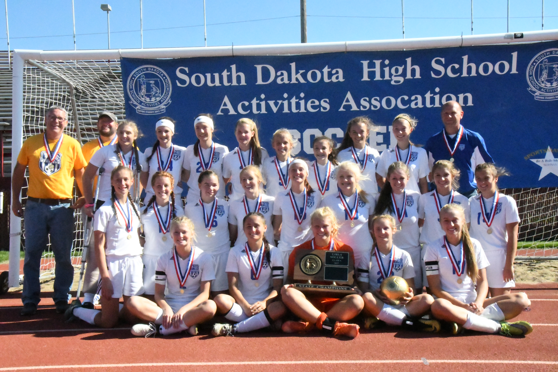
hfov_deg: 46.4
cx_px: 279
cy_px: 186
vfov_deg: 31.9
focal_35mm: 42
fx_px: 651
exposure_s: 1/6400
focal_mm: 28
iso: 36000
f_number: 22
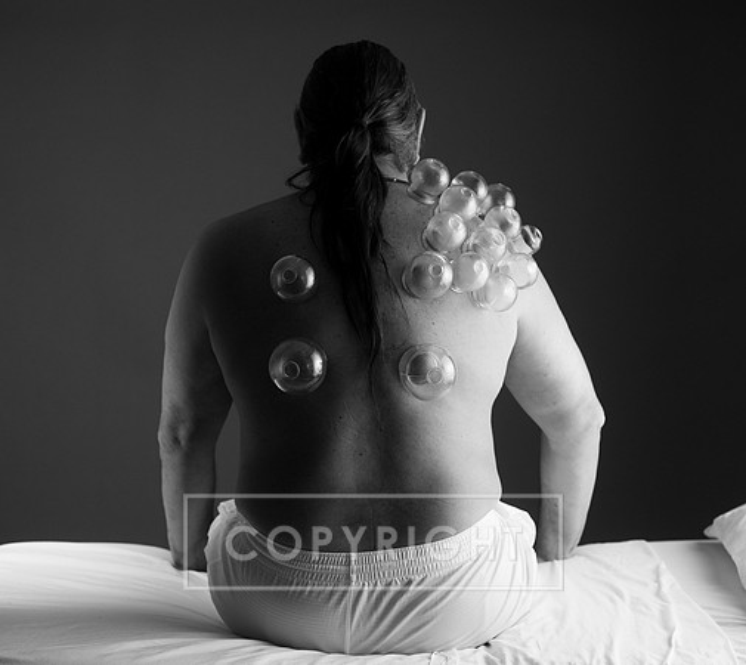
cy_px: 332
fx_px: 1384
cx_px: 367
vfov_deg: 27.0
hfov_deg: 30.2
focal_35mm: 60
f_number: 3.5
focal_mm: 50
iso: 800
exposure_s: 1/400
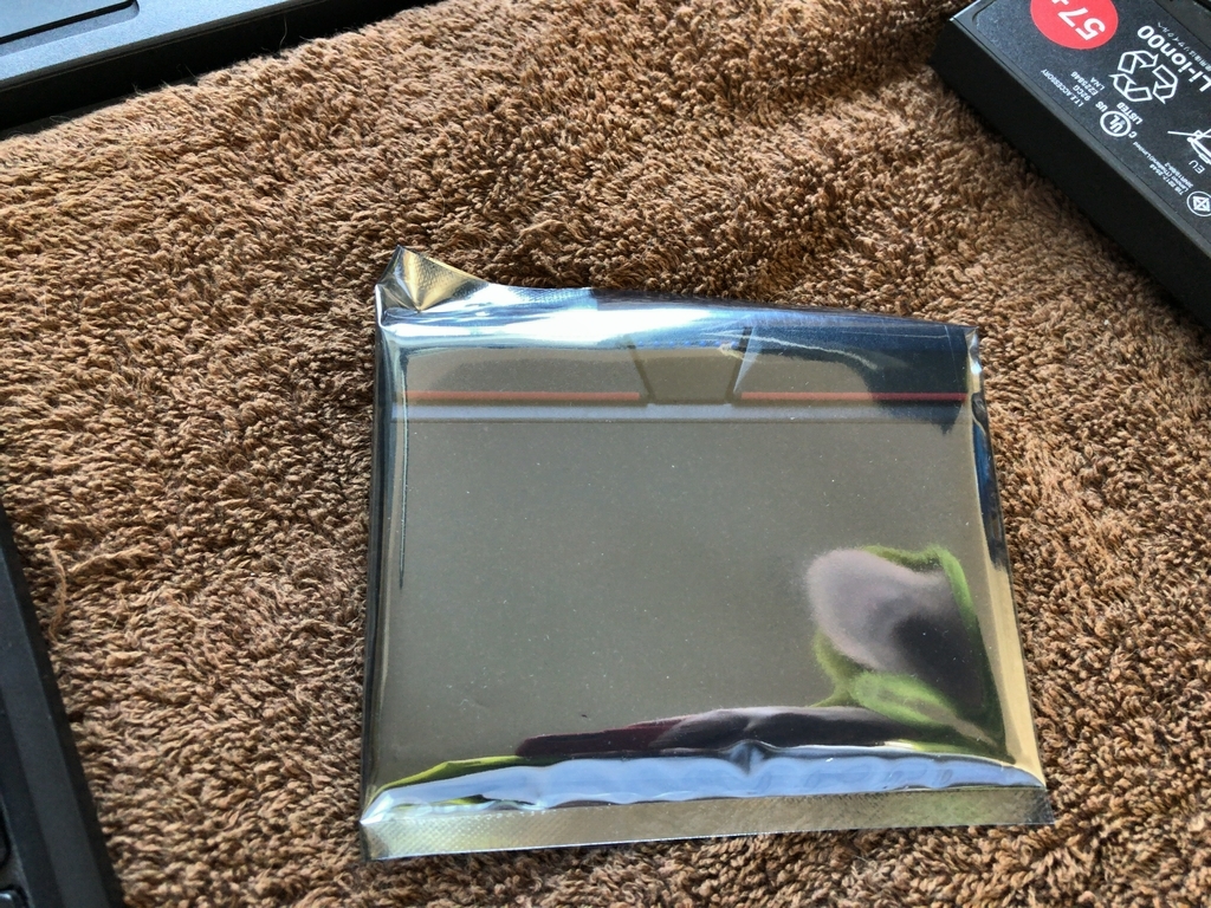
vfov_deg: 49.7
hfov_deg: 63.4
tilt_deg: -65.8
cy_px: 454
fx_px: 980
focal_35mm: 28
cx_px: 606
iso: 160
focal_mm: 4
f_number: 1.8
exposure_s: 1/30
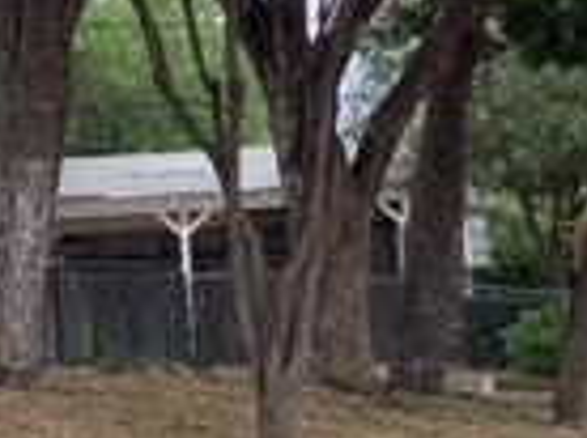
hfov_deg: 13.0
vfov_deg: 10.3
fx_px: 2438
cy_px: 119
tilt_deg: +5.6
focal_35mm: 144
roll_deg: +1.8
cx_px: -276
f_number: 2.4
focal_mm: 3.3
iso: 32
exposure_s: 1/120
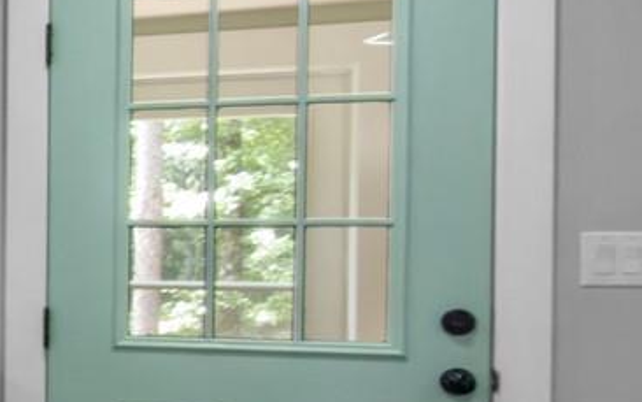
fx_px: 1453
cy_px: 258
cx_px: -774
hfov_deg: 16.2
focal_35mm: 83
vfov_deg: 15.7
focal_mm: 2.22
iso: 64
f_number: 2.2
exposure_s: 1/30
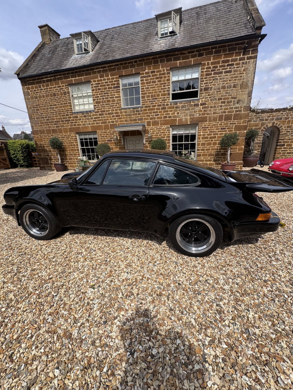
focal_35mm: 14
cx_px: 146
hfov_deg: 85.7
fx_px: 158
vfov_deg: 102.1
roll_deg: +2.9
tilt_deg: -17.0
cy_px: 195
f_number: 2.2
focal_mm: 2.22
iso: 50
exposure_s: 1/1449
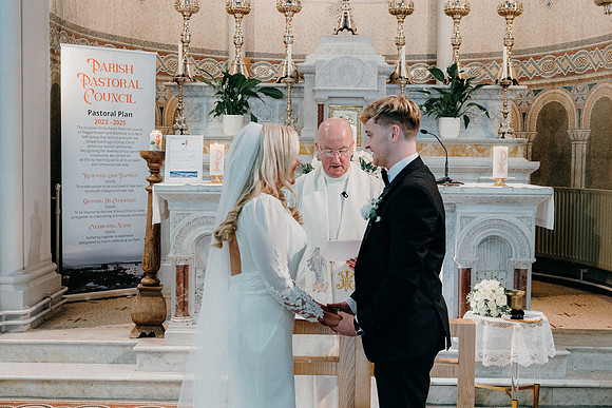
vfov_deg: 27.5
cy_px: 204
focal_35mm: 49
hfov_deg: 40.3
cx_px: 306
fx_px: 833
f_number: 3.5
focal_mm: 33
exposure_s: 1/160
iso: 3200
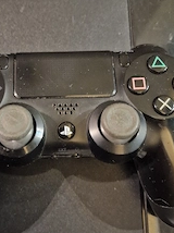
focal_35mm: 43
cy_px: 110
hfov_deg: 33.2
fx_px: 289
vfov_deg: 43.9
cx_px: 58
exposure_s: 1/24
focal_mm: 6.4
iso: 800
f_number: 1.8
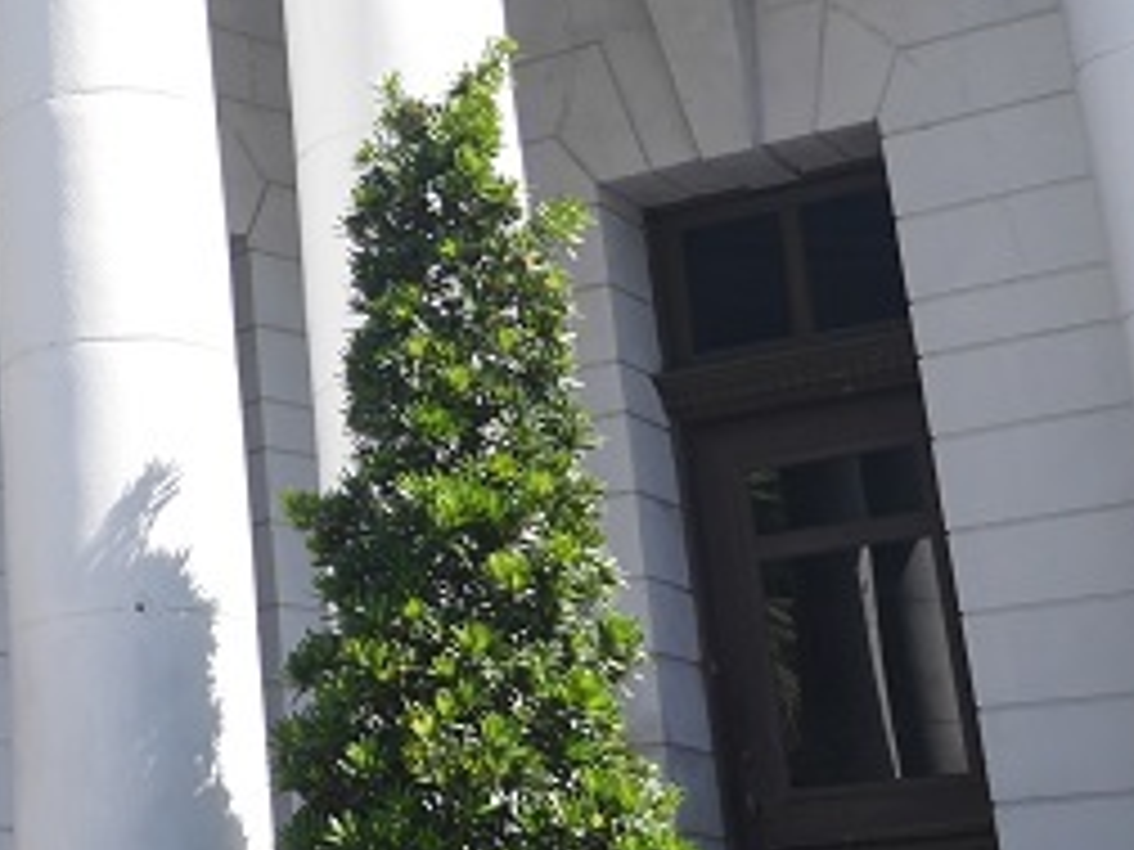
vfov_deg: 18.0
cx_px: -414
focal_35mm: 81
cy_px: 169
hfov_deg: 21.4
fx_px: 2654
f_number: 2.8
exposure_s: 1/1300
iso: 200
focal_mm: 12
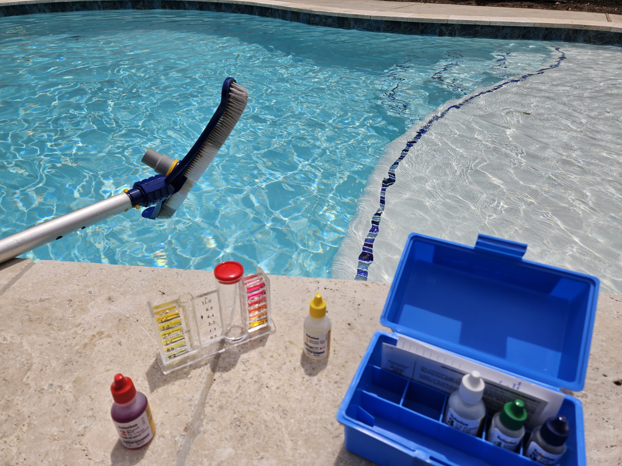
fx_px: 413
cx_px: 311
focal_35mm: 23
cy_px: 233
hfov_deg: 73.9
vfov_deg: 58.9
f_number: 1.8
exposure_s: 1/4199
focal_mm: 5.4
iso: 25
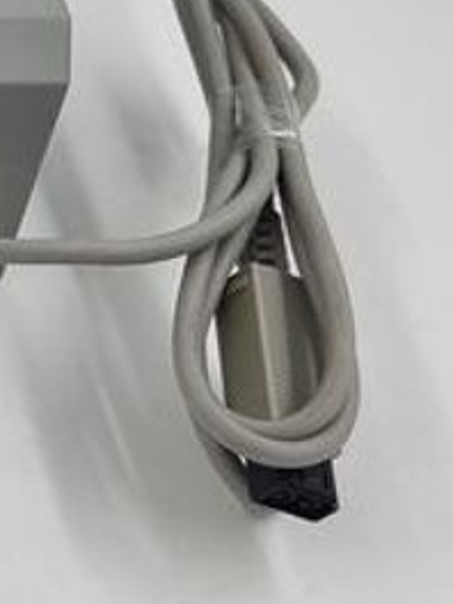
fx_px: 2111
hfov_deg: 10.5
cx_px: -643
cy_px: 136
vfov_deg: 16.2
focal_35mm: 121
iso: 50
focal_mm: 6.7
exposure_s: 1/130
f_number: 1.8
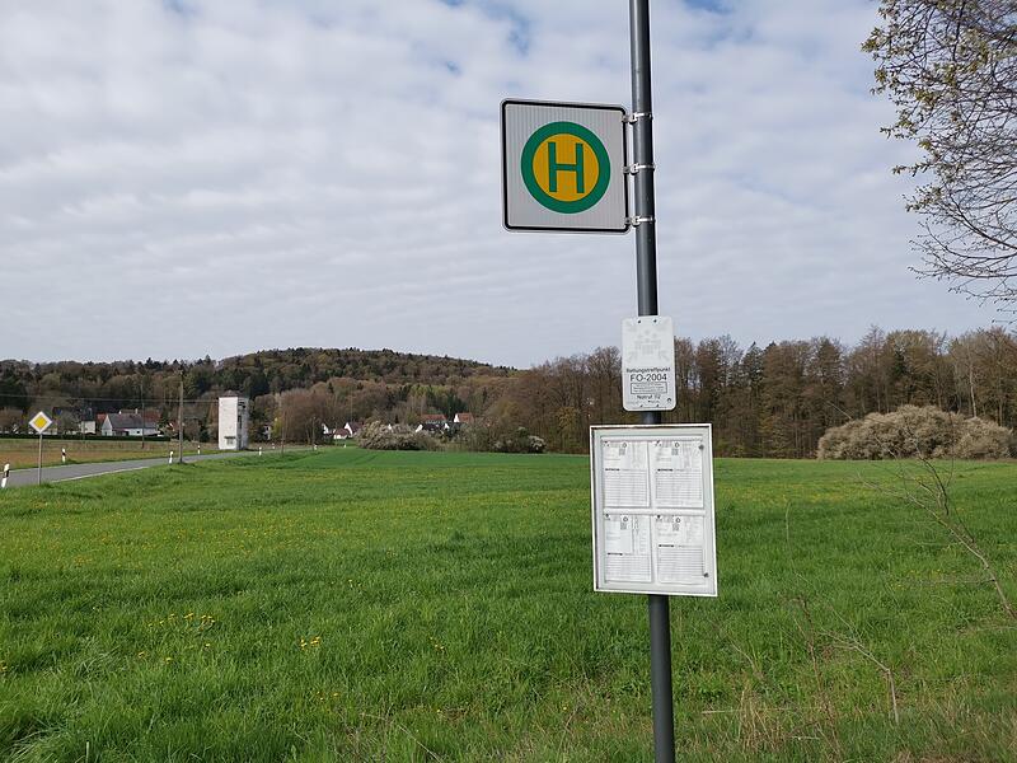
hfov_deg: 65.3
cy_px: 382
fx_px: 793
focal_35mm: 27
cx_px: 508
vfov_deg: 51.4
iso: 50
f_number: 1.8
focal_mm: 5.58
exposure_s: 1/1919
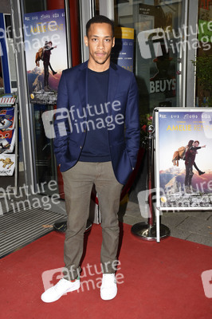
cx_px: 106
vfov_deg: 48.0
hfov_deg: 33.0
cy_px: 160
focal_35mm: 40
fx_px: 358
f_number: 6.3
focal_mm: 27
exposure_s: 1/160
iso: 250
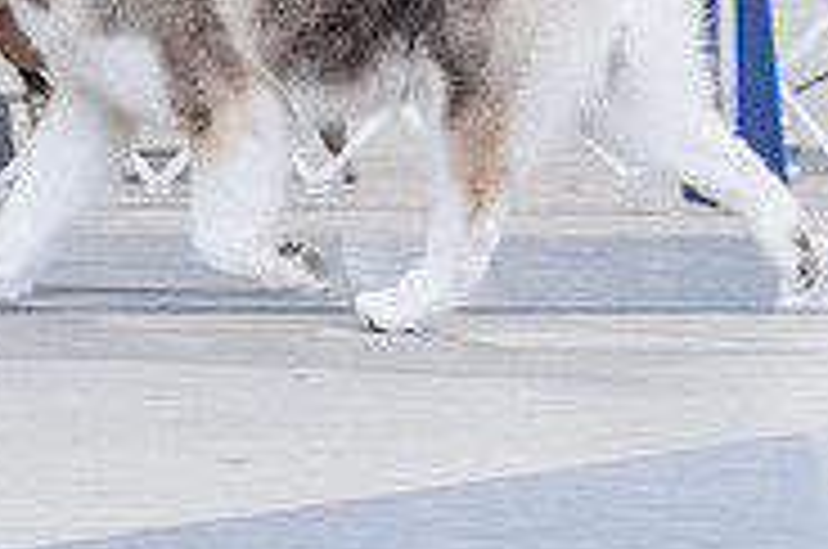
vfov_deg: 3.8
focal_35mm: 357
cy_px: -290
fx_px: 8197
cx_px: 189
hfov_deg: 5.8
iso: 6400
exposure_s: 1/320
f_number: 4
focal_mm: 113
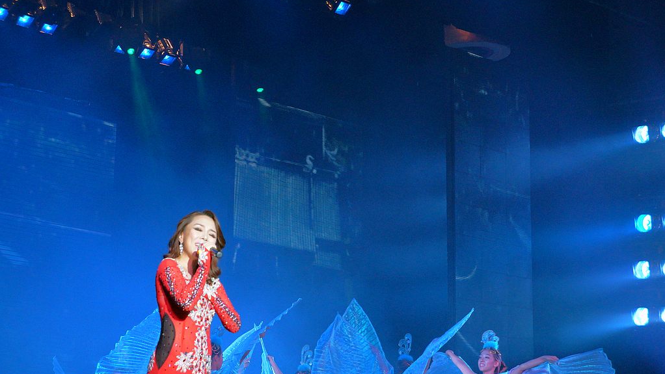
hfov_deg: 24.6
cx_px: 332
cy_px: 176
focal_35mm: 87
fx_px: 1526
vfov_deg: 14.0
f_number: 5.6
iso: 3200
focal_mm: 55
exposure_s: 1/250
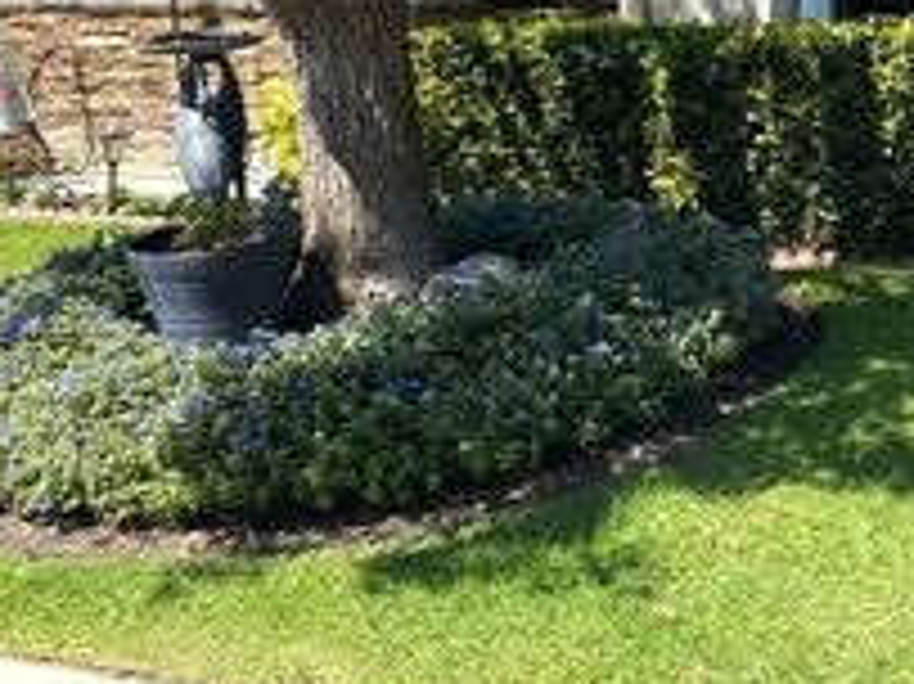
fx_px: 1689
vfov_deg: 22.0
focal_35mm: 64
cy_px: -2
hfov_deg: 27.3
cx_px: 1045
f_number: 1.8
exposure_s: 1/1727
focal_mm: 4.25
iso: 32
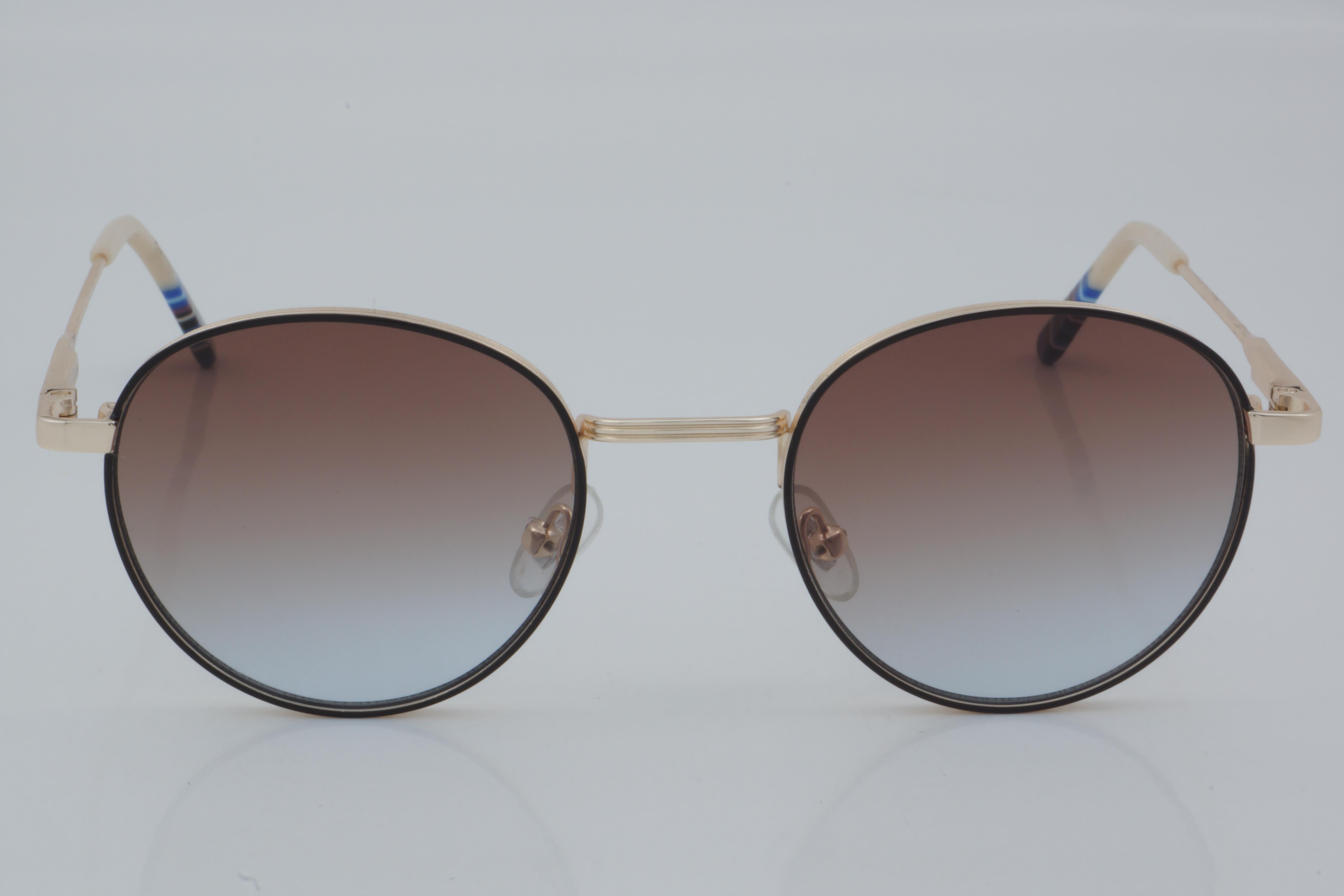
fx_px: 3080
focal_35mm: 82
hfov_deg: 24.6
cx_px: 672
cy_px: 448
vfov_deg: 16.6
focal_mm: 55
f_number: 32
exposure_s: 1/4
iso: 100
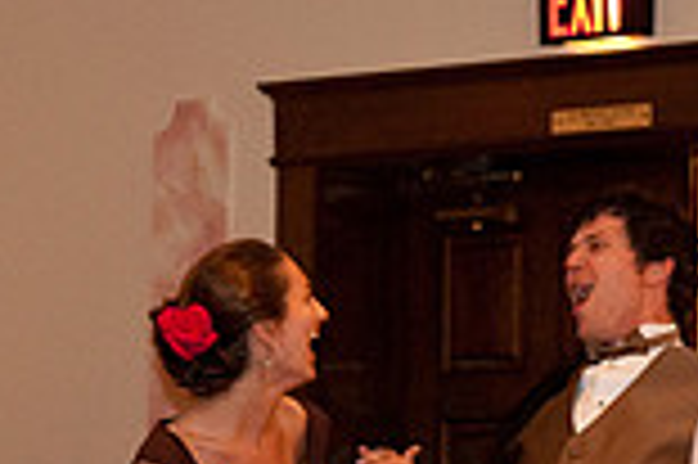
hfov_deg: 9.2
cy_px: 604
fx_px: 4358
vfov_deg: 6.0
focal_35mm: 225
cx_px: 459
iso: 1600
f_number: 3.5
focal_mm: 60
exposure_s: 1/60
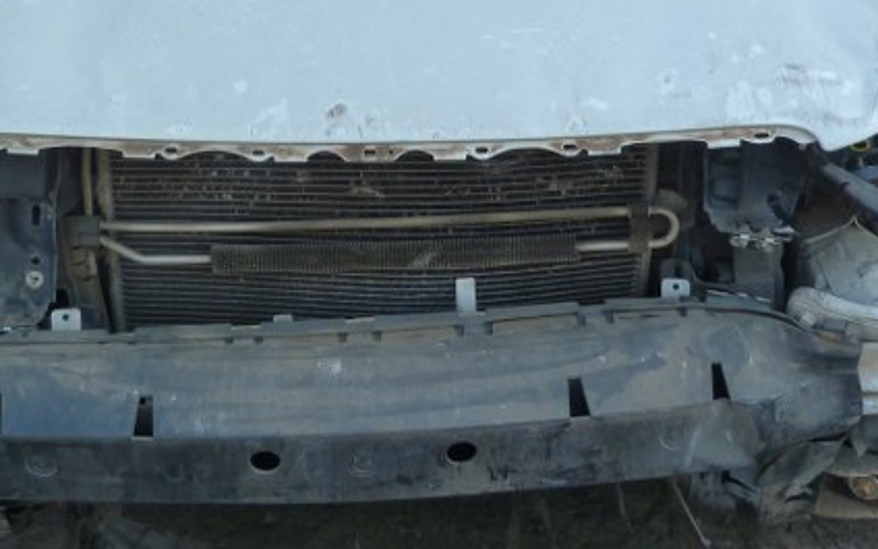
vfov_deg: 24.7
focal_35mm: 50
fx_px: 1196
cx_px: 410
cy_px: 10
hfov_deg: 40.3
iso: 125
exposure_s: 1/125
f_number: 3.6
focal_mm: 4.5
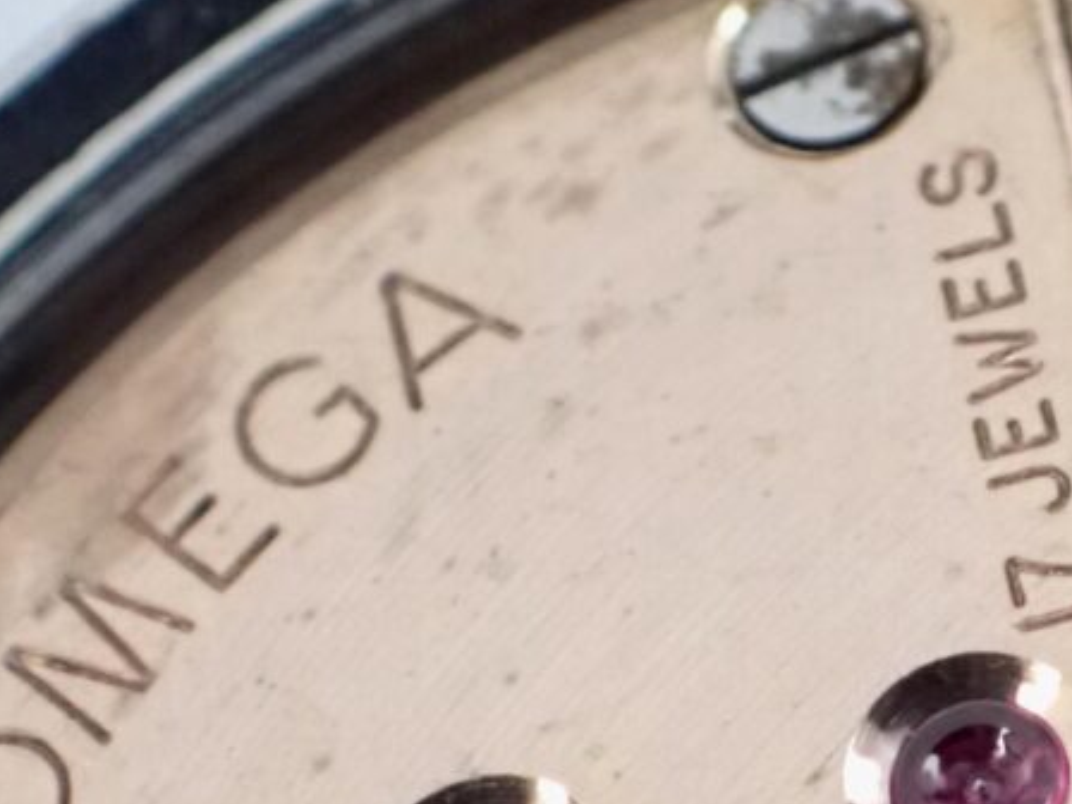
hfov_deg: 7.3
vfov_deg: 5.5
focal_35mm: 268
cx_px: 1158
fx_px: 8300
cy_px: 713
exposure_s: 1/100
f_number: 4.9
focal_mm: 18
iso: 1600
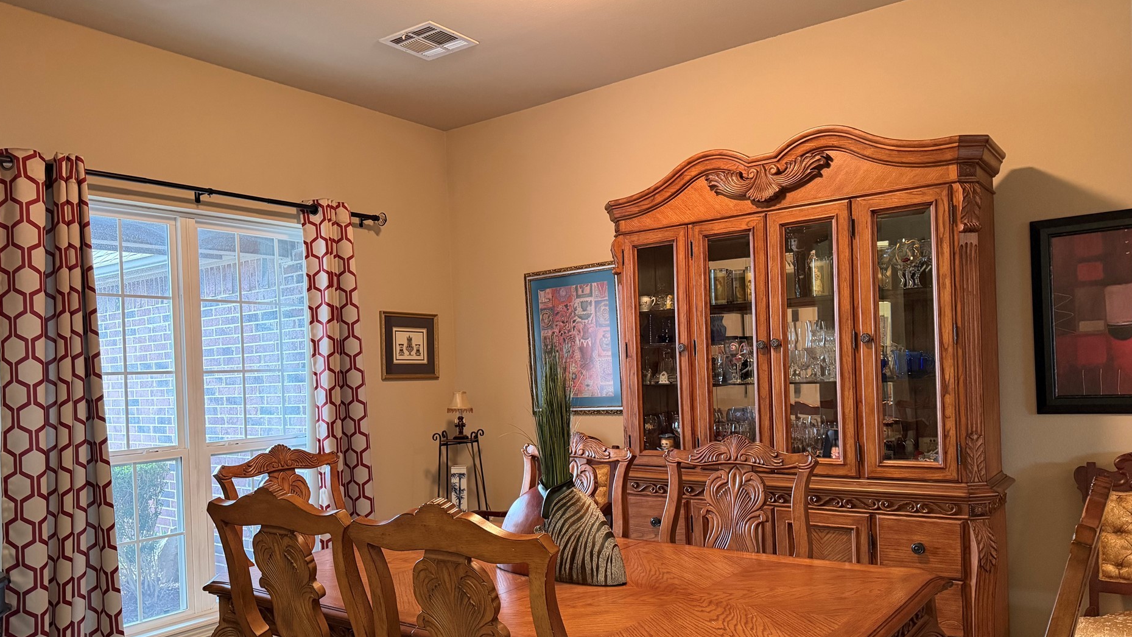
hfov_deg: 69.8
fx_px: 810
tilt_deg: -1.2
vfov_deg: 42.7
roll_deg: +1.9
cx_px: 552
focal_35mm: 27
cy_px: 377
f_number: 1.78
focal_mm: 6.76
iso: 640
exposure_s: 1/60
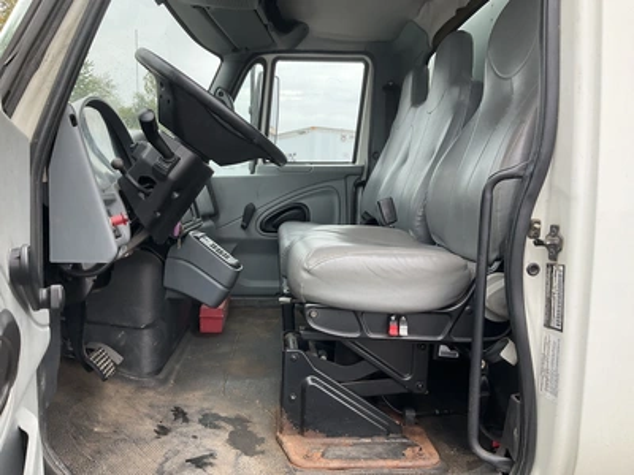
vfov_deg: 48.2
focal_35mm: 29
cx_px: 317
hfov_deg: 61.7
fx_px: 531
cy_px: 238
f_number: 1.8
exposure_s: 1/130
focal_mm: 3
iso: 20
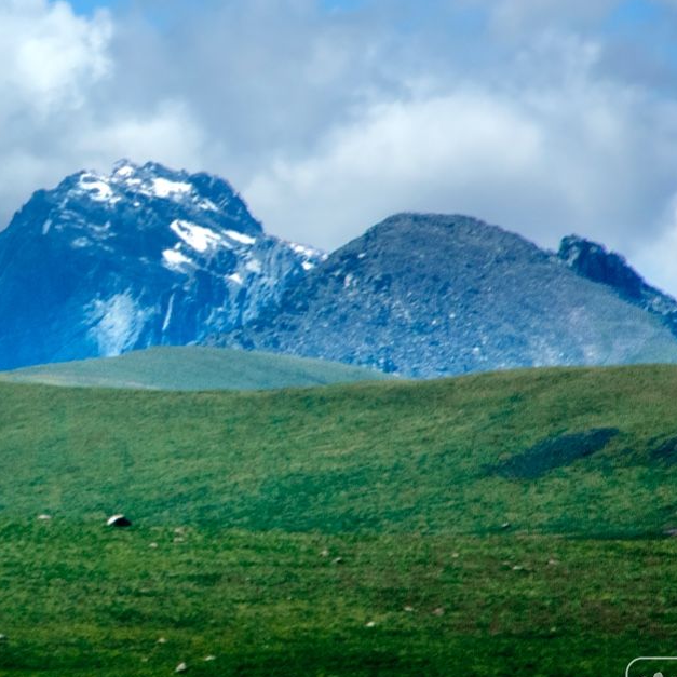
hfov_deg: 3.1
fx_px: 12590
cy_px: 277
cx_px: -8
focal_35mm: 569
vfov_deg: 3.1
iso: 250
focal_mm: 200
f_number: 20
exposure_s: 1/60
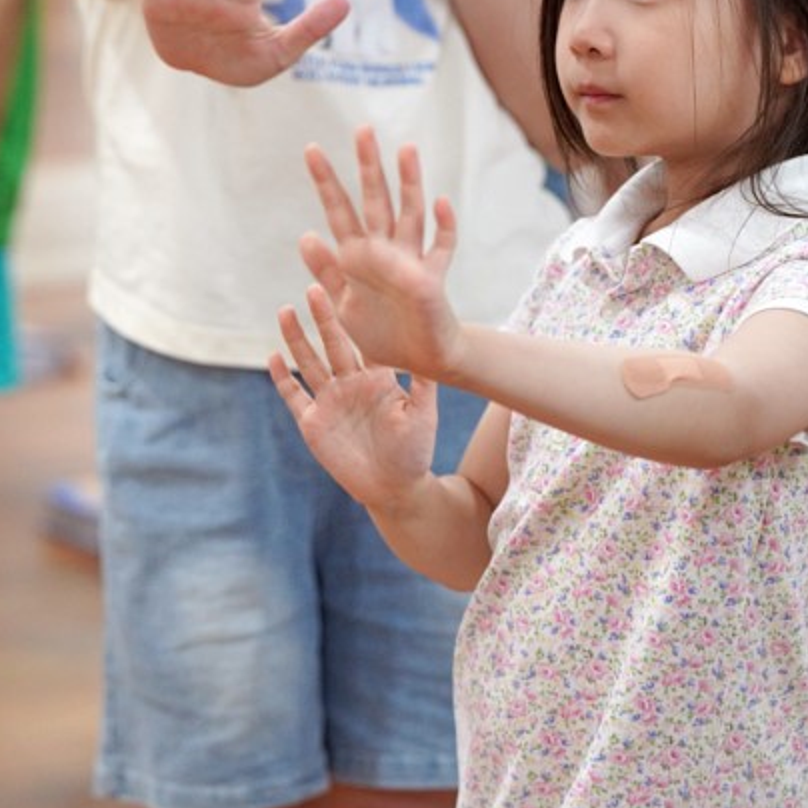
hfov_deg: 8.7
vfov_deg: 8.8
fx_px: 5255
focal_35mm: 199
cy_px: 262
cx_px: 852
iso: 3200
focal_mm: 105
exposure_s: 1/160
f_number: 4
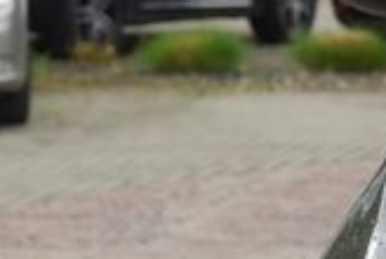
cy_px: 304
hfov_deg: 4.8
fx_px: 4361
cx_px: 1151
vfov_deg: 3.4
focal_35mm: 406
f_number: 6.3
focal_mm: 65
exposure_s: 1/160
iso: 500
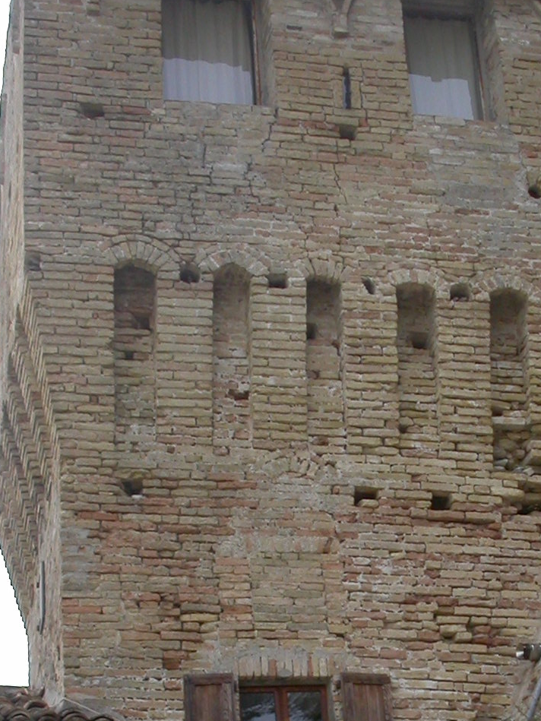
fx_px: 1896
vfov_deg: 21.1
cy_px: 647
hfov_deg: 16.2
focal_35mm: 91
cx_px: 314
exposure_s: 1/222
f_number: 6
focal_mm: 7.85
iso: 100
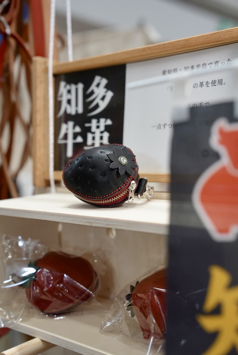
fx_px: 505
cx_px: 119
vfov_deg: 38.9
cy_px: 178
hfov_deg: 26.5
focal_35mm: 51
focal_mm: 51
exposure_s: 1/125
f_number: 4.5
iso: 1250
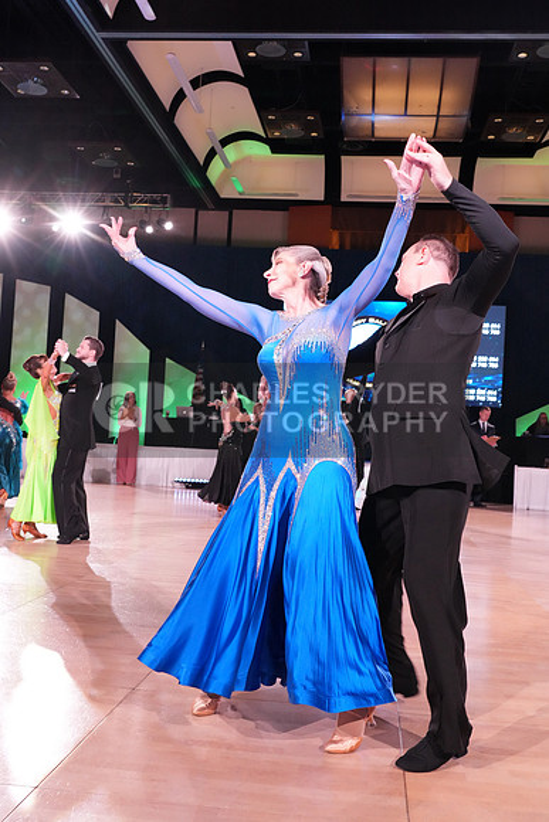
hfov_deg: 36.0
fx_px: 846
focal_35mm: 37
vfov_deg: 51.9
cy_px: 411
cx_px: 274
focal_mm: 37
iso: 6400
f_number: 7.1
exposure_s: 1/200
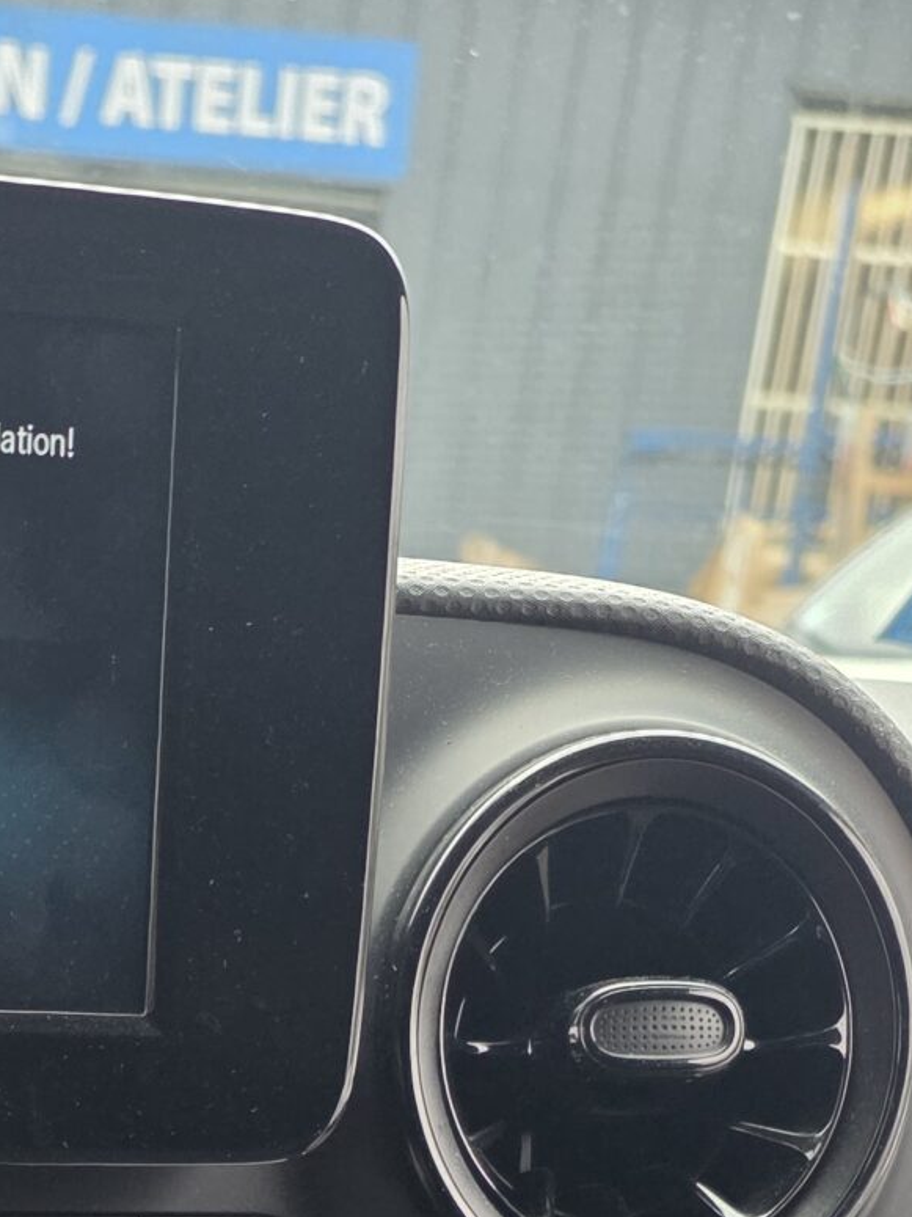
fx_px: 2670
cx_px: -231
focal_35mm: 76
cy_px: 1977
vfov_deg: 20.6
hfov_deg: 18.2
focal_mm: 6.25
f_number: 1.7
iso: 125
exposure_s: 1/180
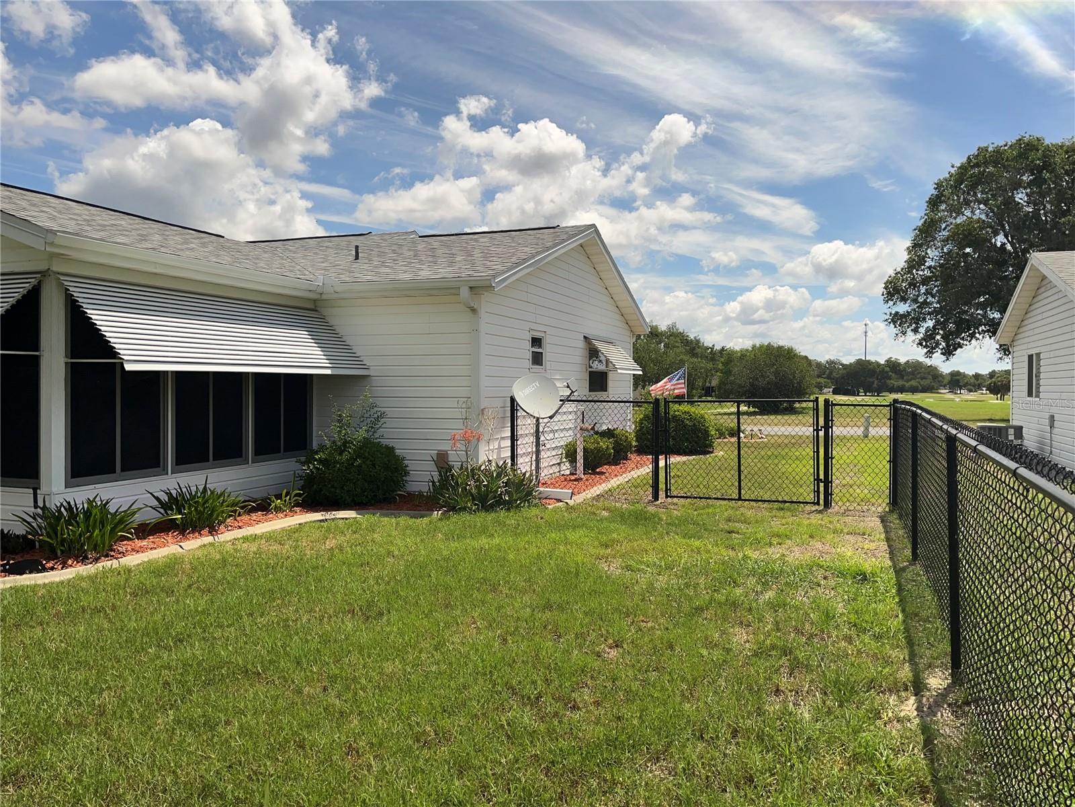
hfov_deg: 67.3
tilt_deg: -1.4
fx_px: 807
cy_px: 404
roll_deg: -0.3
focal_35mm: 26
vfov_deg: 53.1
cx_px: 538
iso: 32
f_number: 1.6
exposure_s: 1/5848
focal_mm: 5.1
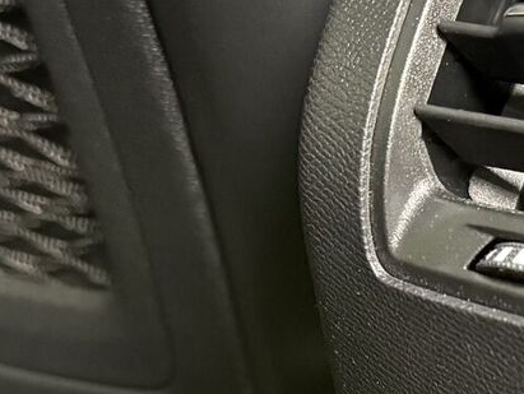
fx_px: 1697
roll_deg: +3.4
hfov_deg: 17.1
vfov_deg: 13.0
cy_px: 407
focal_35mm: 112
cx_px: 548
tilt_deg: -33.2
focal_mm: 6.76
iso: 1000
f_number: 1.78
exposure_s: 1/30
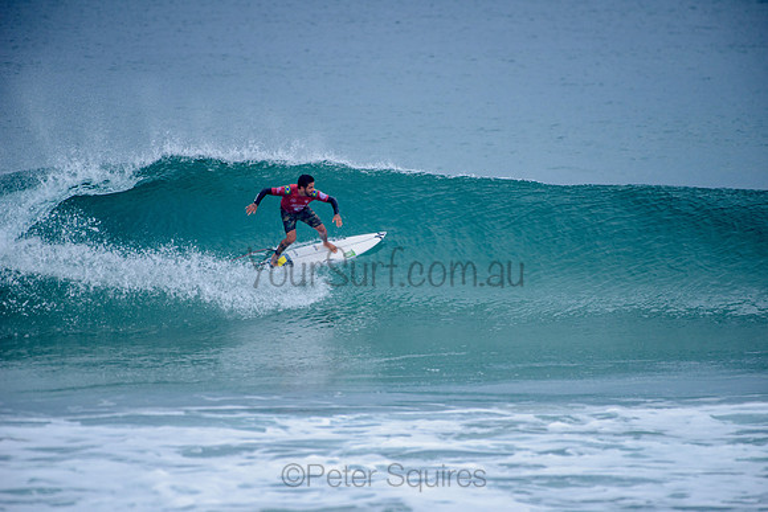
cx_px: 384
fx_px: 10669
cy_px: 256
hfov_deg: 4.1
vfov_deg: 2.8
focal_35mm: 500
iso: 280
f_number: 5.6
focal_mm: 500
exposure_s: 1/1250
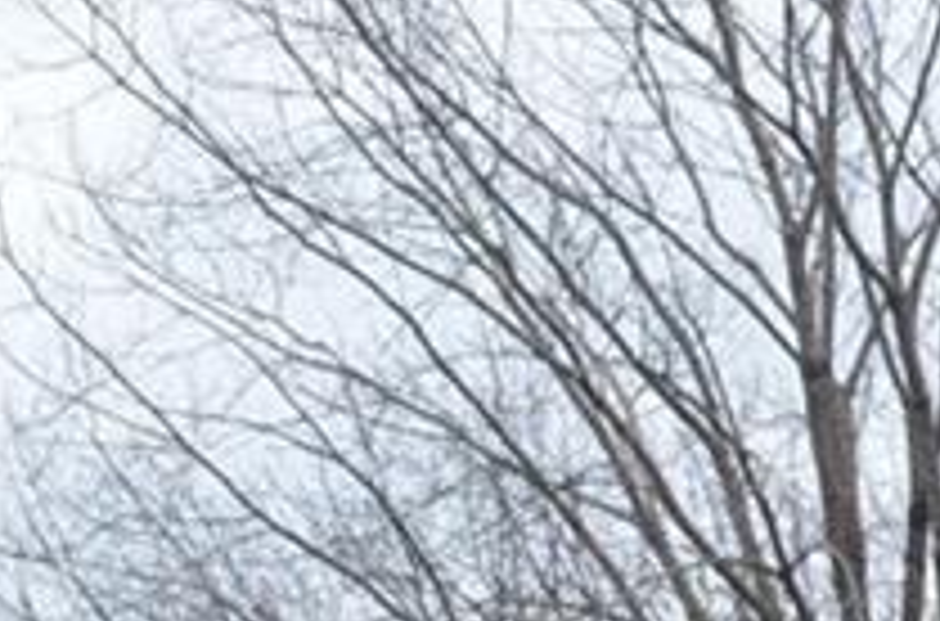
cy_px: 1289
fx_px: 5363
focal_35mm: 206
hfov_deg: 9.8
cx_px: -346
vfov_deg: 6.4
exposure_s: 1/320
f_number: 9
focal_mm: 28
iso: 2500
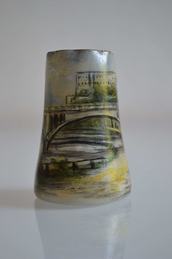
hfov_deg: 20.6
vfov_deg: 30.5
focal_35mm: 66
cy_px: 130
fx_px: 473
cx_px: 86
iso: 400
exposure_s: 1/50
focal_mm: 44
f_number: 5.3
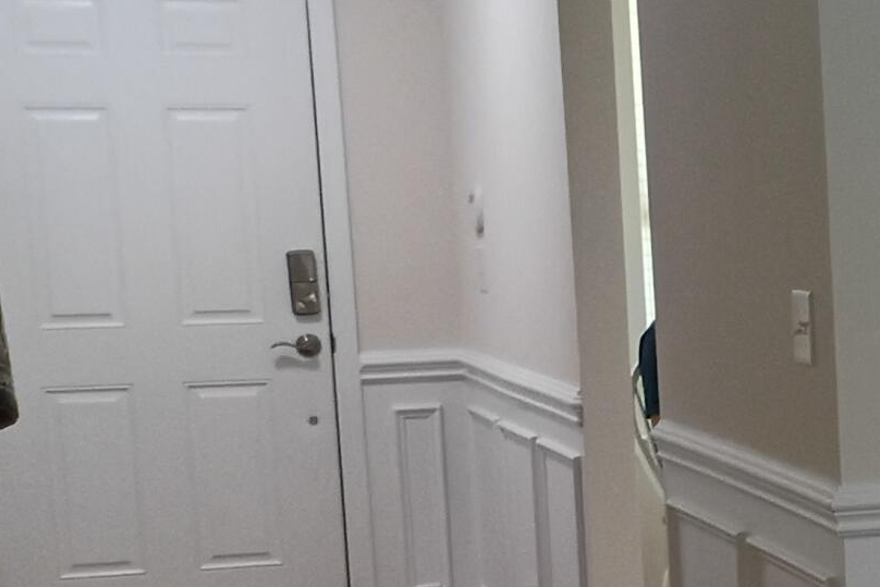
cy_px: 561
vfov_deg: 12.1
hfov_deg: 15.6
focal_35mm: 112
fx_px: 2738
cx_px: 1602
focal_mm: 4.27
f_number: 1.8
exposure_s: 1/60
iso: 707
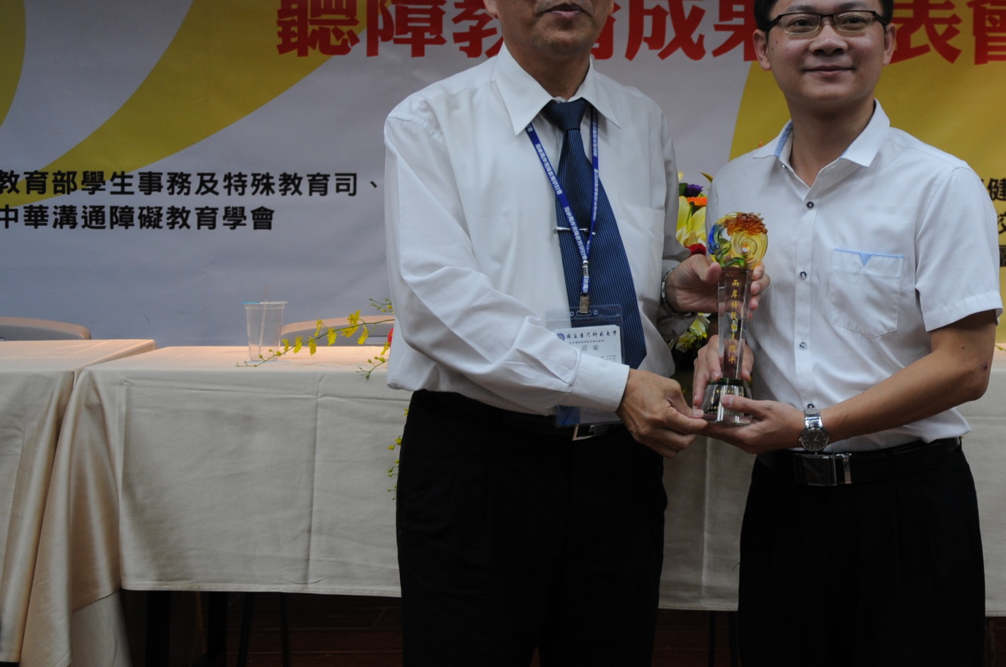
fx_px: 1869
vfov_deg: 20.2
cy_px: 205
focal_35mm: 67
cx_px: 705
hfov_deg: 29.8
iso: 320
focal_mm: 30
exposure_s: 1/60
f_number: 4.2
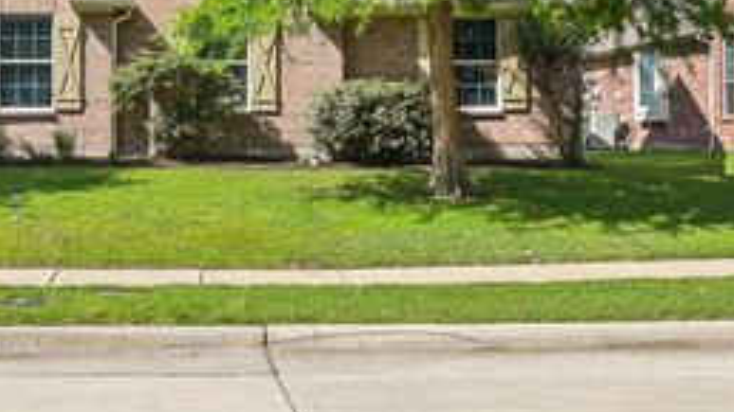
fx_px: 1187
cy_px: 18
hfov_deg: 33.8
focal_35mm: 61
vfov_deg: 19.3
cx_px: 205
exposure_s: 1/800
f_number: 8
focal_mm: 30
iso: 400
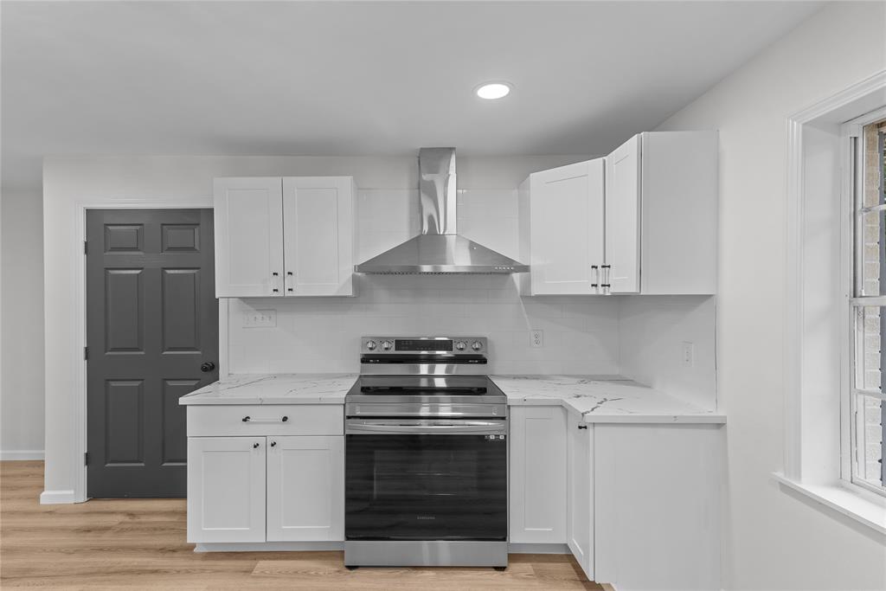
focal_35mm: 16
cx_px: 443
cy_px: 296
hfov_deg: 96.7
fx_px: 394
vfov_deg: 73.8
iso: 500
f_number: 6.3
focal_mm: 16
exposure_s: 1/5
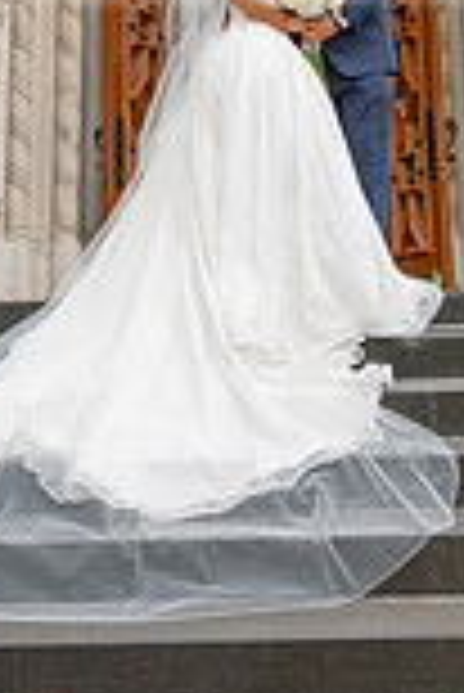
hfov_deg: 19.5
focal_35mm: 70
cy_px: -99
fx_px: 1350
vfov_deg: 26.2
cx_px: 248
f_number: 7.1
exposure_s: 1/200
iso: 200
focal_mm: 24
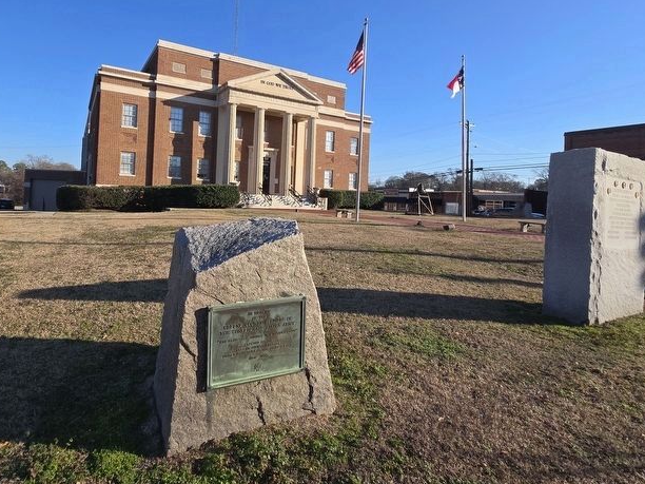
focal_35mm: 17
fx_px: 317
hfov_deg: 89.0
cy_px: 194
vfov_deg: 73.9
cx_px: 238
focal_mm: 2.2
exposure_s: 1/1641
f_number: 2.2
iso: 50
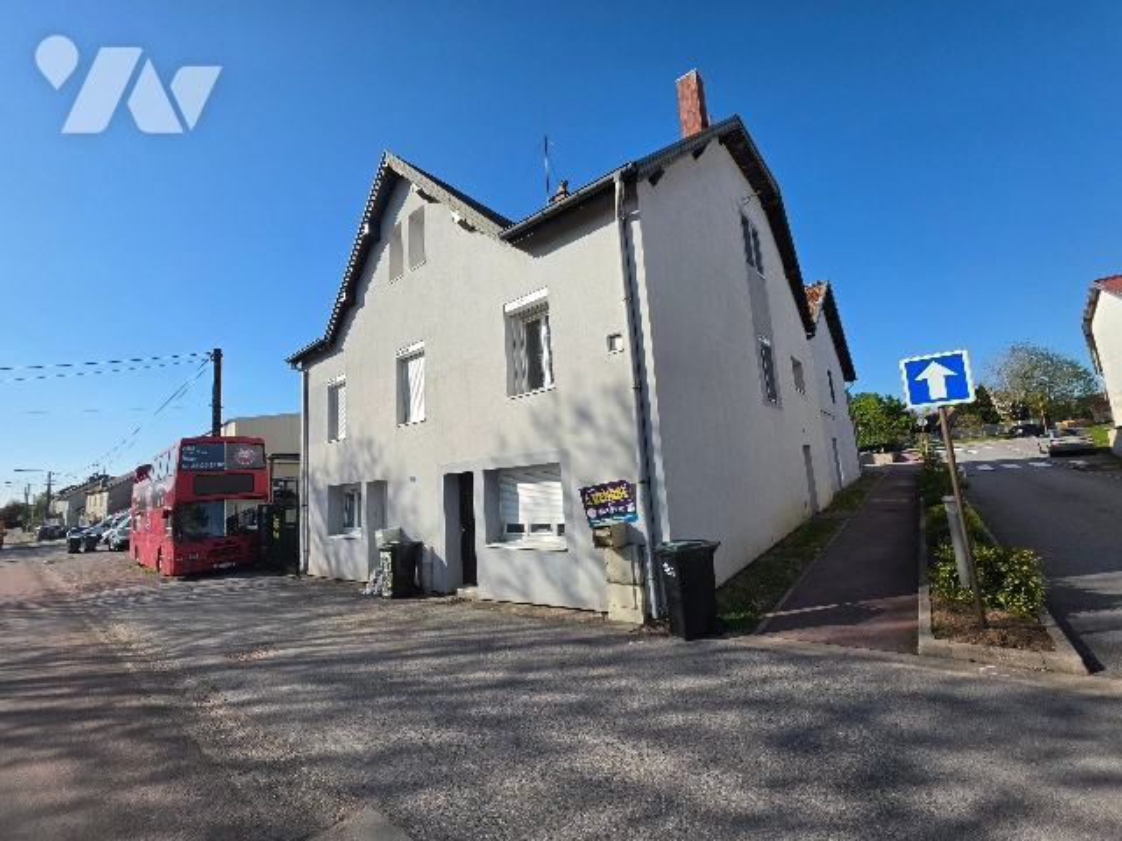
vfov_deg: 89.9
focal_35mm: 13
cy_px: 420
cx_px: 561
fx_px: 421
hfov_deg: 106.2
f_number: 1.9
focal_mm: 2.2
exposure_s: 1/1597
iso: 32
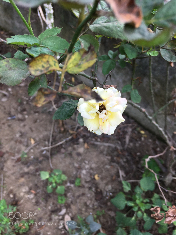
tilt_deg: -55.5
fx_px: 197
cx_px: 88
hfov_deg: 48.2
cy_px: 118
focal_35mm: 29
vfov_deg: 61.7
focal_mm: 4.15
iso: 25
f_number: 2.2
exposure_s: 1/100
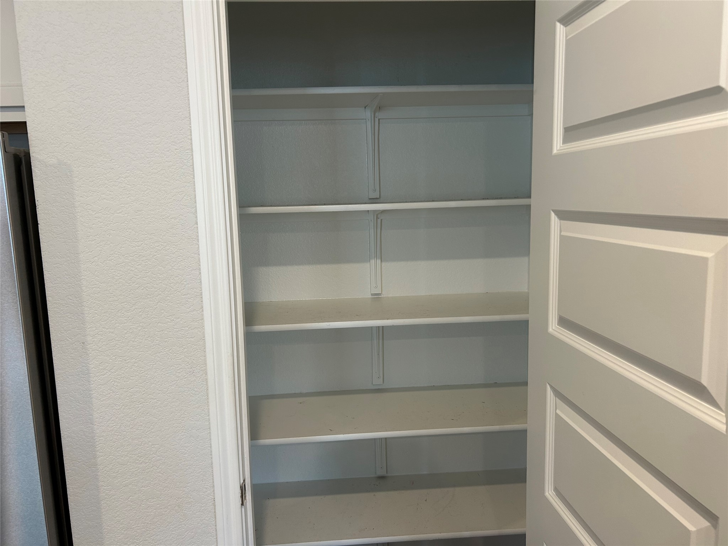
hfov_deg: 67.3
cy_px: 273
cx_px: 364
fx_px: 547
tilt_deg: -7.8
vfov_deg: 53.1
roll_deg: +1.6
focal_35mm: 26
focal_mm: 5.7
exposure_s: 1/60
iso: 80
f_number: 1.5
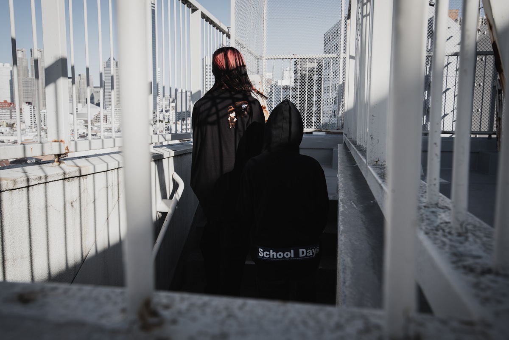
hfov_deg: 61.9
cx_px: 254
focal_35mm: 30
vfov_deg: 43.6
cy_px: 170
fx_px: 424
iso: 125
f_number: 9
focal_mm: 30
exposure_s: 1/200
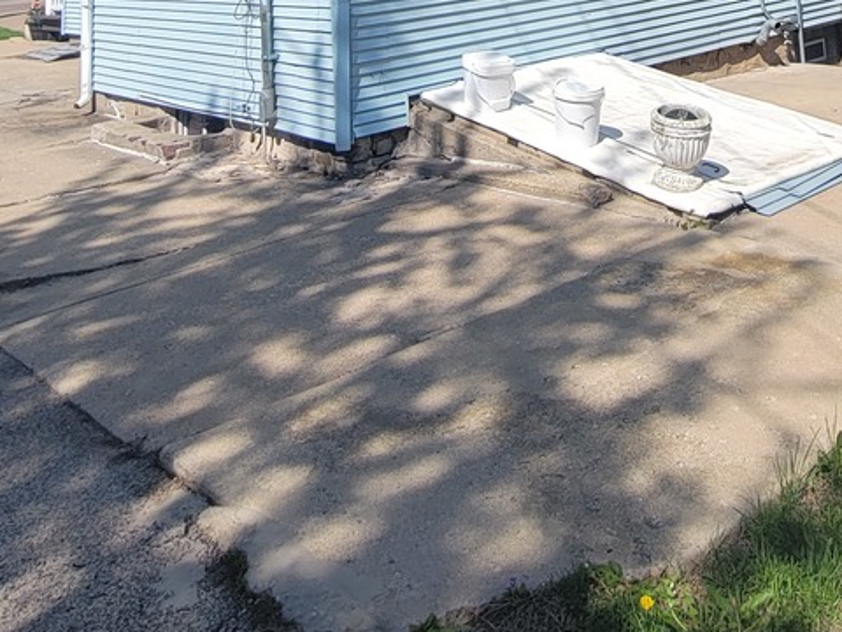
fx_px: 949
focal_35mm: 39
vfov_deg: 27.4
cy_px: -281
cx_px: 554
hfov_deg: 47.2
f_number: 2.2
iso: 50
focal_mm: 2.2
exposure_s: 1/1765
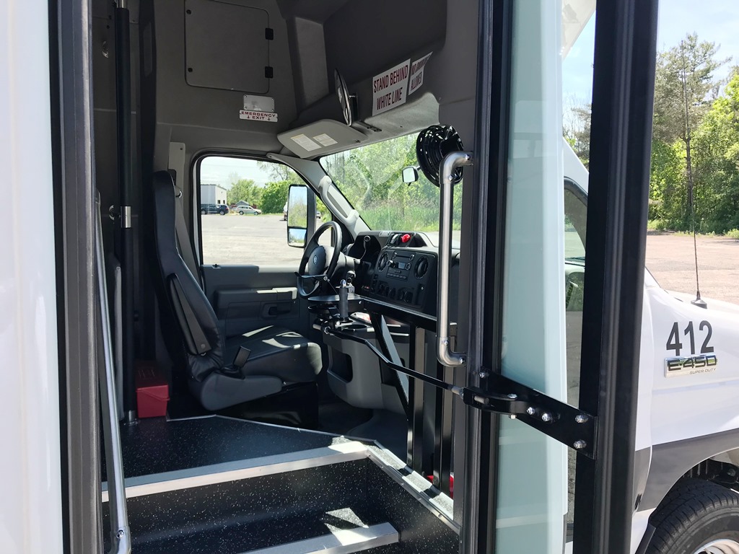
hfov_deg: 63.4
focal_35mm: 28
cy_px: 277
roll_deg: +0.6
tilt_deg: -4.7
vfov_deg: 49.7
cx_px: 370
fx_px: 598
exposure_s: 1/553
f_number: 1.8
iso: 20
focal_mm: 3.99
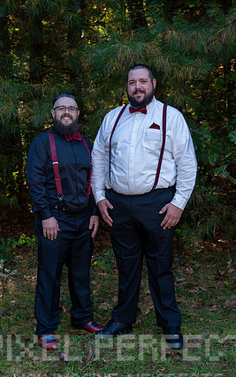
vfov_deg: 34.5
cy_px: 191
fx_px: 607
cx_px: 117
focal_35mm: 59
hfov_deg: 22.0
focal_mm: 55
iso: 220
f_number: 5.6
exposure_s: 1/60
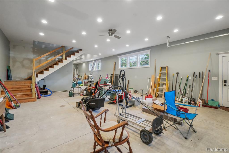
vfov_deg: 77.3
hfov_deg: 100.4
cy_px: 76
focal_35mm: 15
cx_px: 114
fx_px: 95
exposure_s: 1/30
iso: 1250
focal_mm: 10
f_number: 8
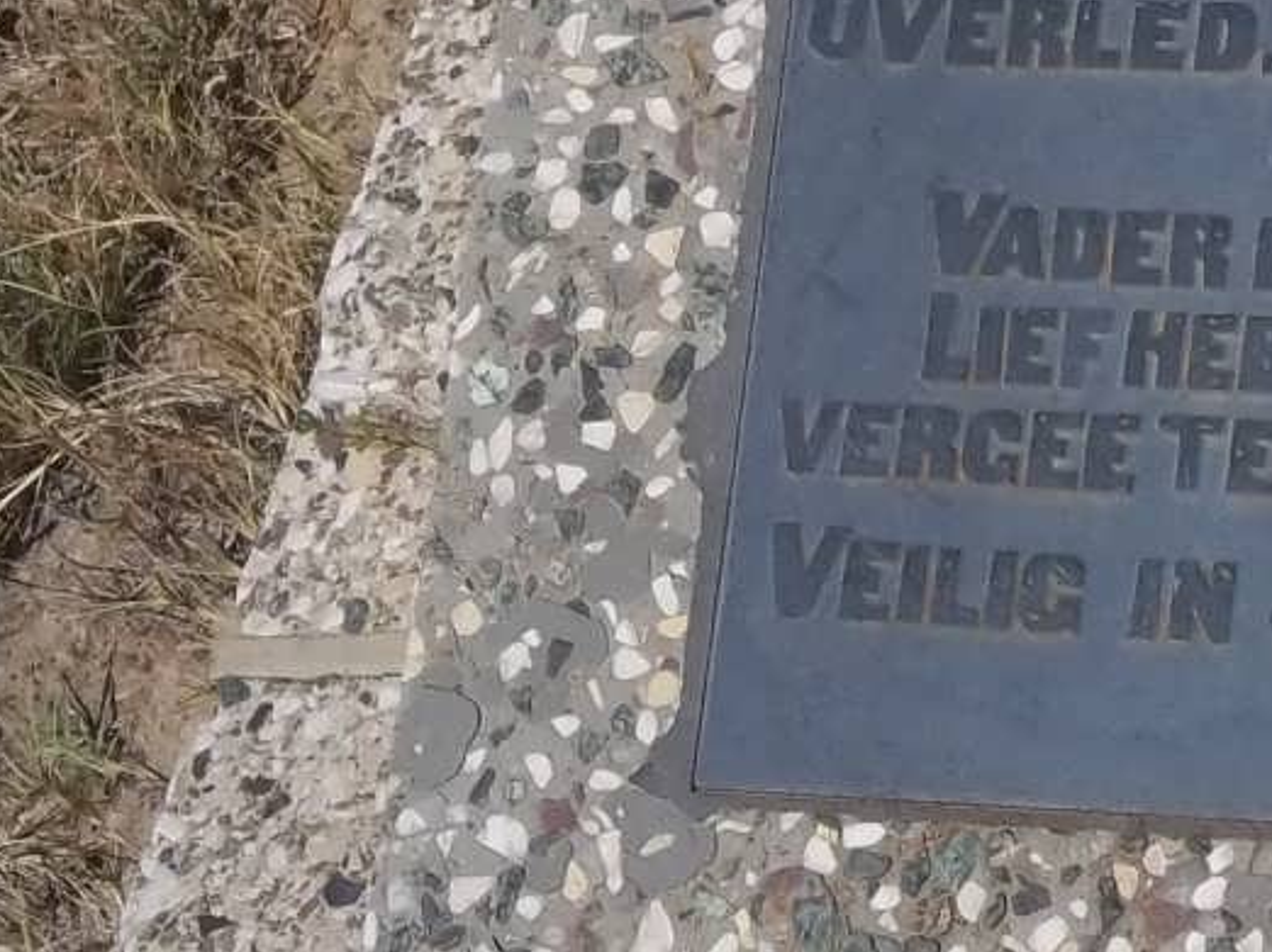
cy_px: 102
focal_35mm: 115
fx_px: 4224
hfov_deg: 16.6
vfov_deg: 12.8
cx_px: 1369
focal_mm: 8.8
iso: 80
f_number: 7
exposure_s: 1/640
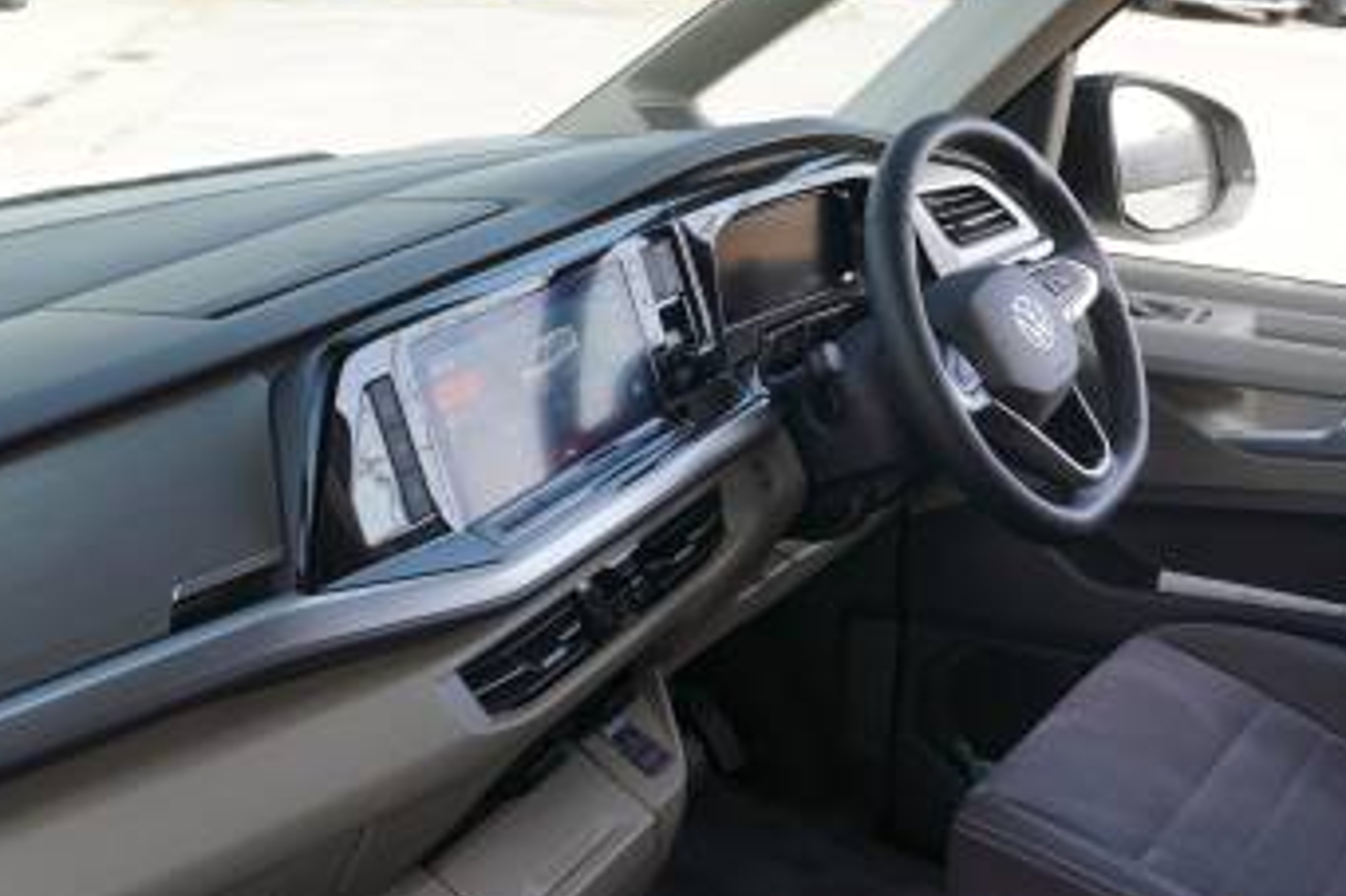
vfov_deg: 29.7
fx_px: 1682
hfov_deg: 43.6
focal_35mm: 45
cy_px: 343
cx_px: 738
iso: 100
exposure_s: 1/80
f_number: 4.5
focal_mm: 16
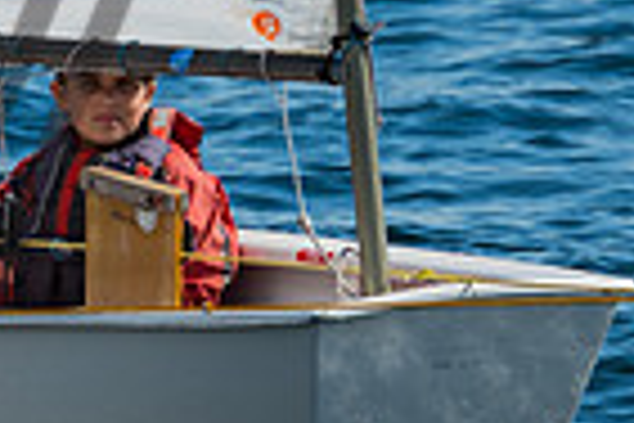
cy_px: -44
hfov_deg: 1.9
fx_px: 19617
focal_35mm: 1114
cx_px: 72
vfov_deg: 1.2
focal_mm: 200
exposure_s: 1/320
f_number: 6.3
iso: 100
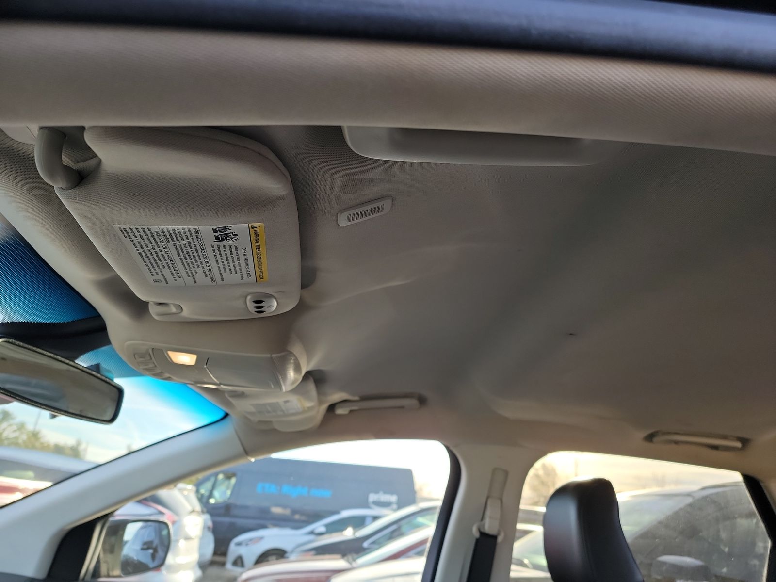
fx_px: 538
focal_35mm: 24
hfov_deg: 71.6
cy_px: 291
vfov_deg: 56.8
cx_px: 388
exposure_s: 1/119
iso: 90
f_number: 1.8
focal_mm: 6.7
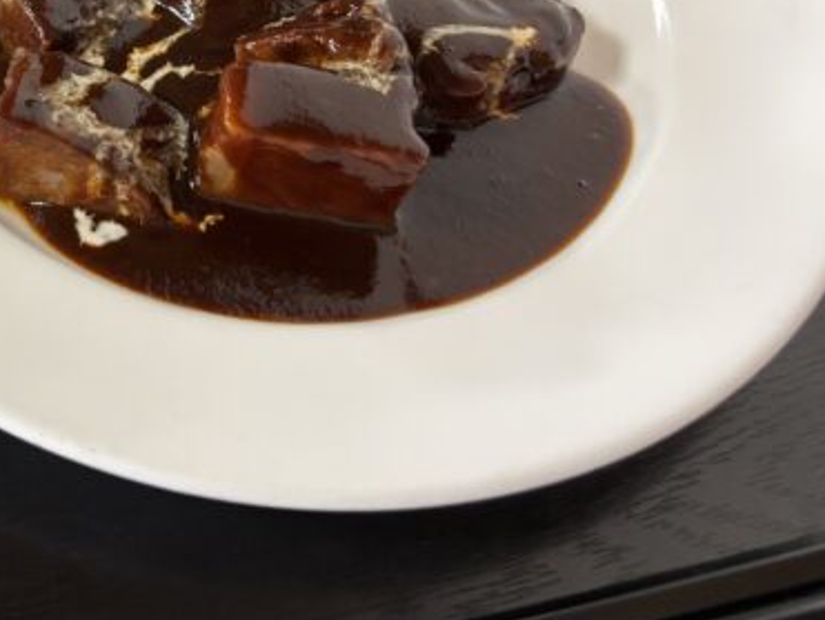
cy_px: 29
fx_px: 1336
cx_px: 24
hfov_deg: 32.0
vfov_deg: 25.1
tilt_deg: -49.4
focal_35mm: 56
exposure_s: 1/50
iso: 100
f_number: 1.6
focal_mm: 5.96
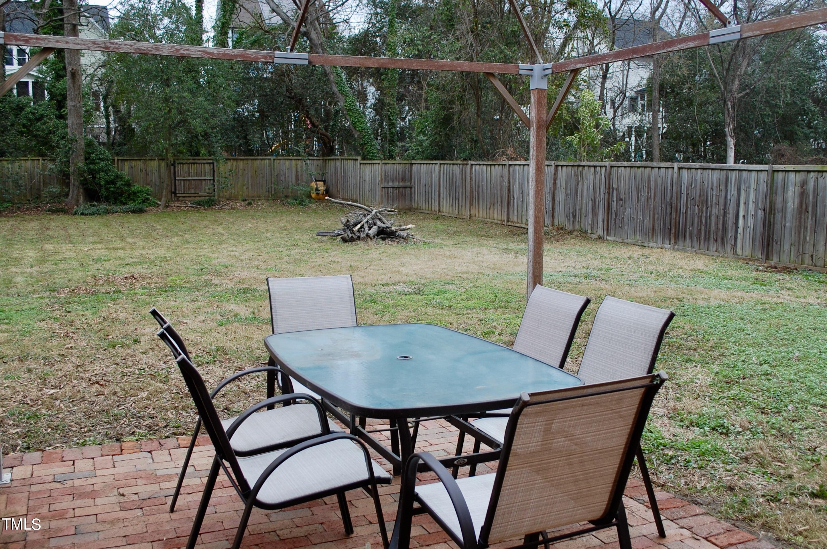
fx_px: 757
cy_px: 274
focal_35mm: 33
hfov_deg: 57.3
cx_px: 414
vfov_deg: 39.9
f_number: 5.6
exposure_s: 1/125
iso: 320
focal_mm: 22
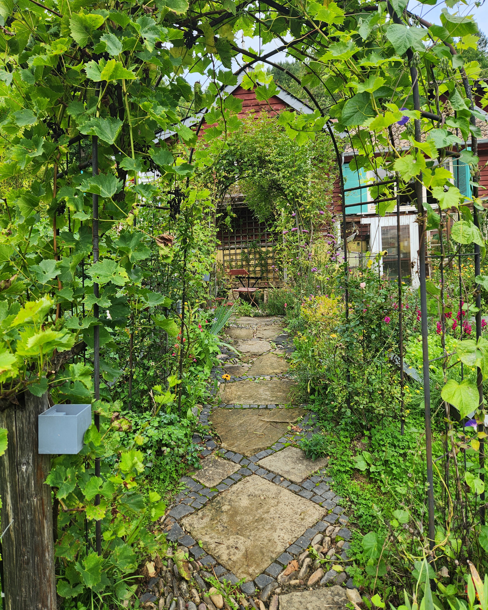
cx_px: 244
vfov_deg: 70.2
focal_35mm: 24
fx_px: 433
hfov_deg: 58.8
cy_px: 289
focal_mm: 5.4
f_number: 1.8
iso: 20
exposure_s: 1/439
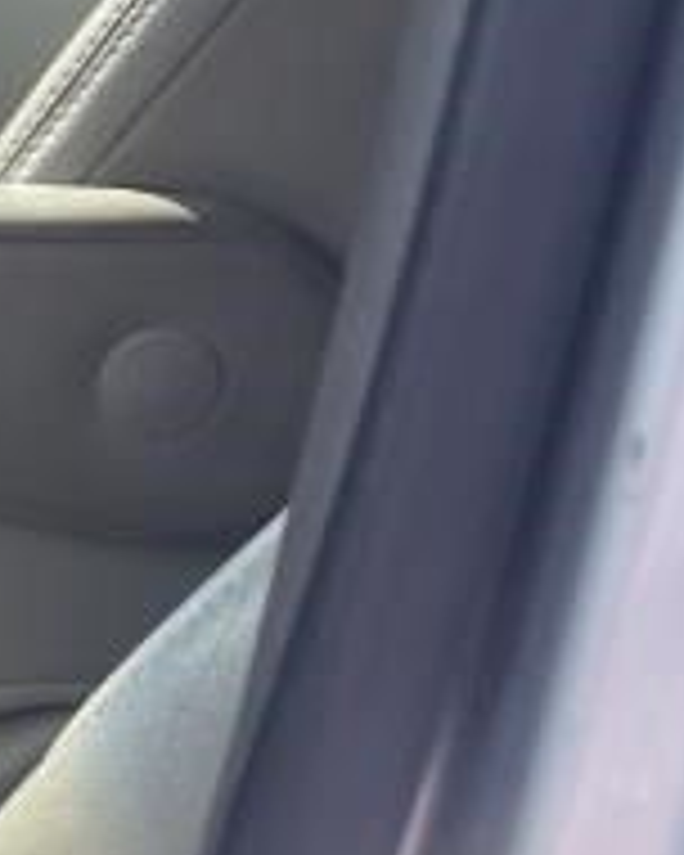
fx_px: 4150
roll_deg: +0.3
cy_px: 675
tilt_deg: -21.6
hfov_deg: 7.9
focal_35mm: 164
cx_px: -1512
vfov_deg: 11.7
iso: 32
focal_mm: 5.1
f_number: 1.6
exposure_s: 1/596
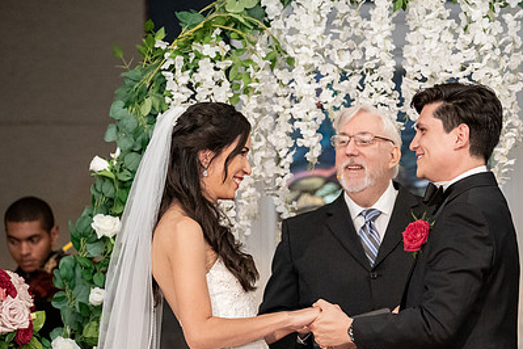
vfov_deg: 7.1
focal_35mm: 194
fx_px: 2818
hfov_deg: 10.6
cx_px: 364
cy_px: 251
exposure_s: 1/200
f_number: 4
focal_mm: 132
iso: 8000
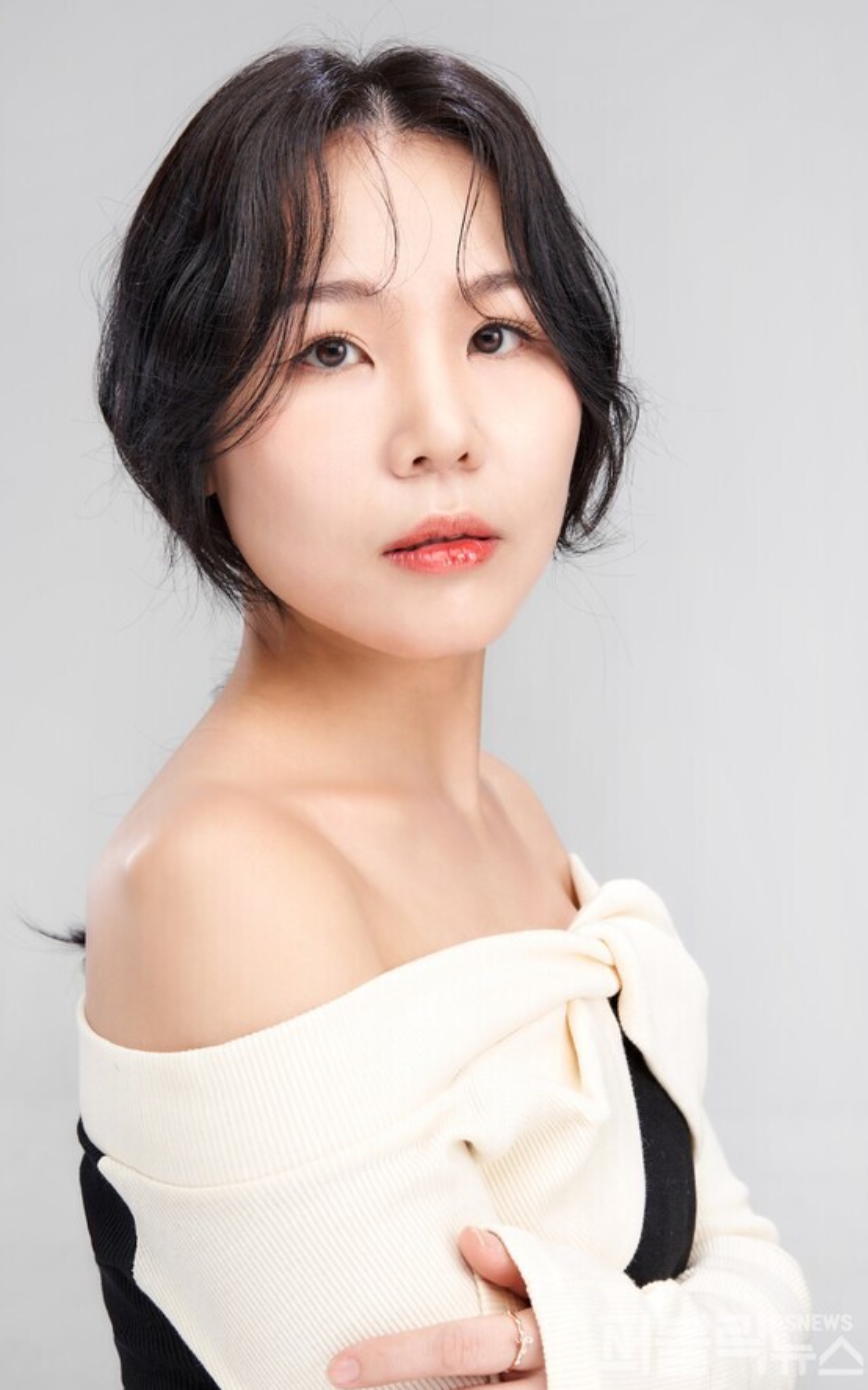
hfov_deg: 22.0
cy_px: 693
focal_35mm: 59
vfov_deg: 34.6
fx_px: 2234
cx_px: 418
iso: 100
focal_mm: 38
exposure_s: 1/160
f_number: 7.1
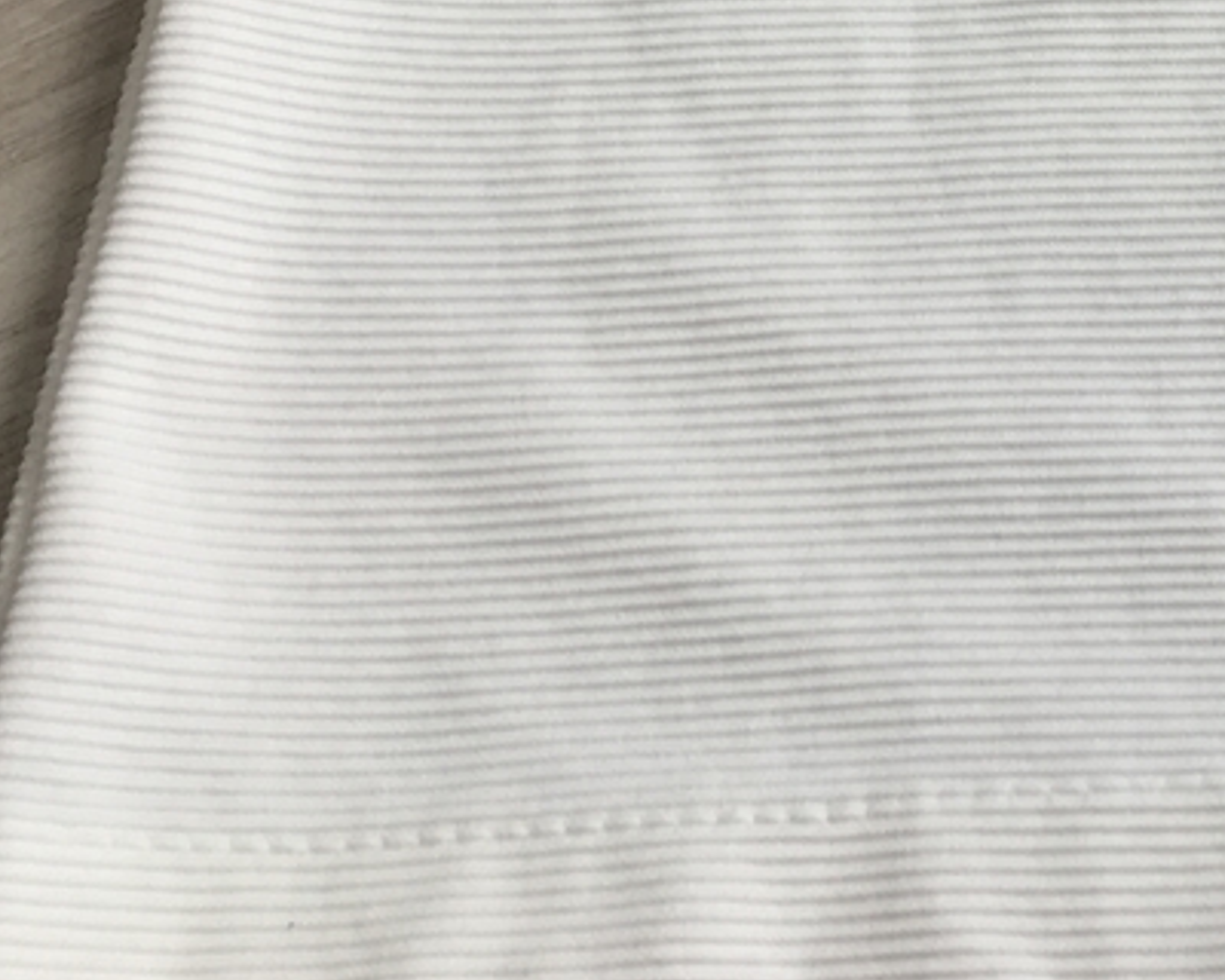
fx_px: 3082
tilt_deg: -56.7
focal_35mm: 85
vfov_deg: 17.1
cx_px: 1378
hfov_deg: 21.2
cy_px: -276
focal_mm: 4.15
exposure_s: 1/120
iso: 25
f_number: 2.2
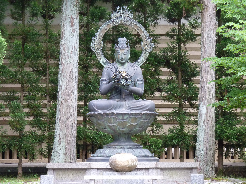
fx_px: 910
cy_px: 92
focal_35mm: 128
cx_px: 123
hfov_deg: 15.4
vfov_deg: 11.6
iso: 250
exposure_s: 1/40
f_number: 4.4
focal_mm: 21
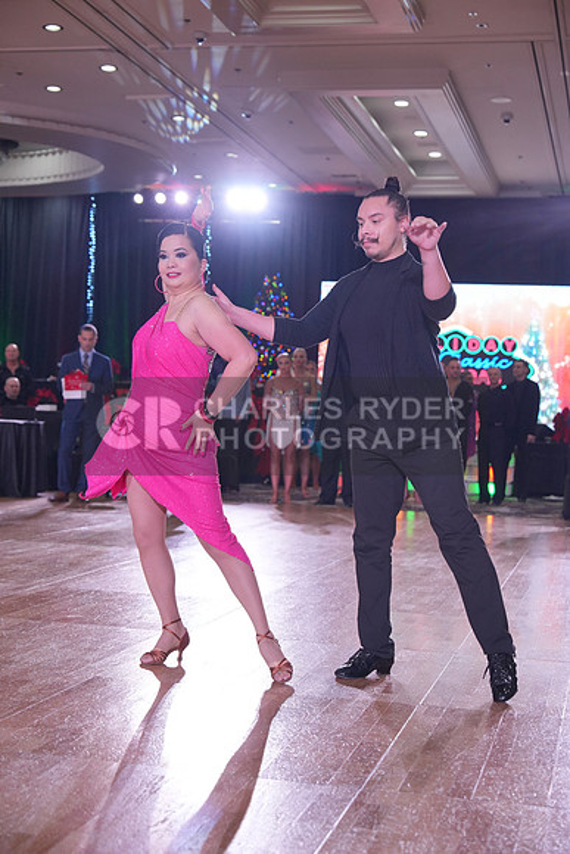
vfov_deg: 33.4
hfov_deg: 22.6
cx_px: 285
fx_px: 1424
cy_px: 427
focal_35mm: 60
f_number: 4
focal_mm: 60
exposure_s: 1/500
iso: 1600
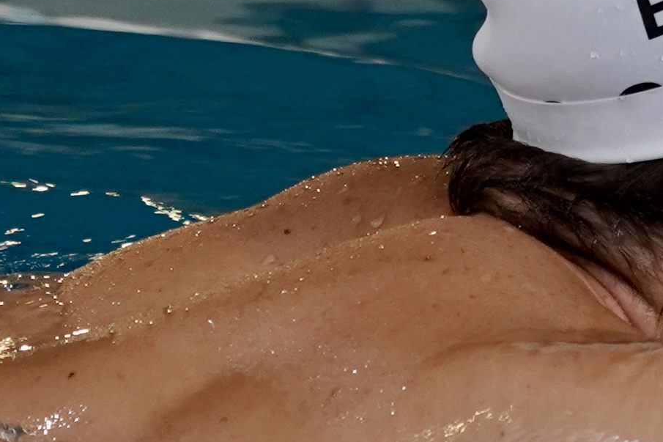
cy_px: 482
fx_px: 10863
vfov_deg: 2.3
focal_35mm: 590
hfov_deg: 3.5
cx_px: 977
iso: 1250
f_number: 5.6
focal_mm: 89
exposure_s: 1/160
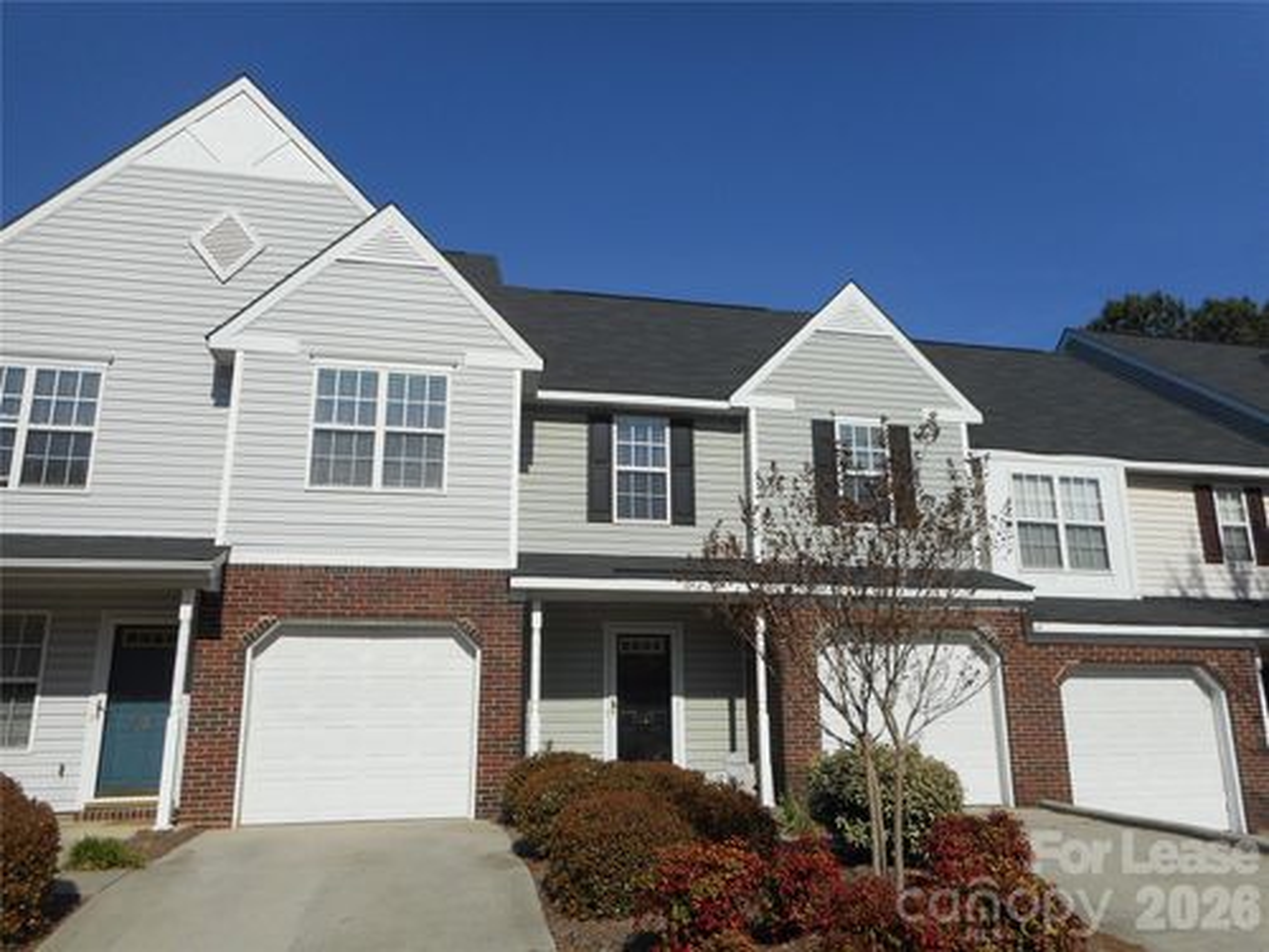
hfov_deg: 69.4
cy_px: 476
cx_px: 634
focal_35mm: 25
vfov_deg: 54.9
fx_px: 916
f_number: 10.5
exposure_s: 1/250
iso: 80
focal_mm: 4.5
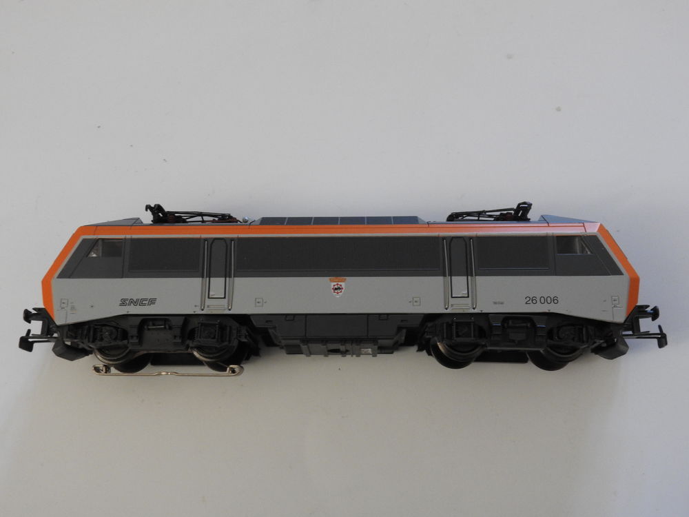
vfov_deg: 32.2
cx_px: 344
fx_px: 896
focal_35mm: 45
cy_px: 258
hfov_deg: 42.1
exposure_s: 1/13
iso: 400
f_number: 4.5
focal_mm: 8.1
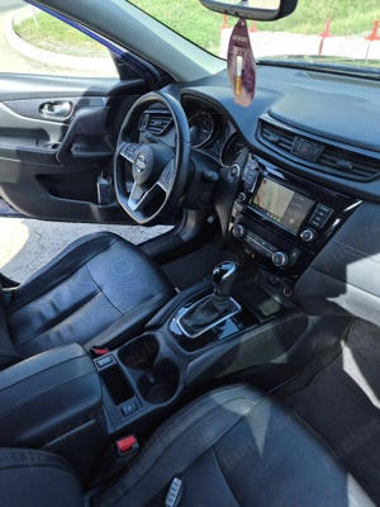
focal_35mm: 23
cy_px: 254
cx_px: 190
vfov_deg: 73.9
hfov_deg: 58.9
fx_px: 337
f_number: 1.8
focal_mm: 5.4
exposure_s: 1/250
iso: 25
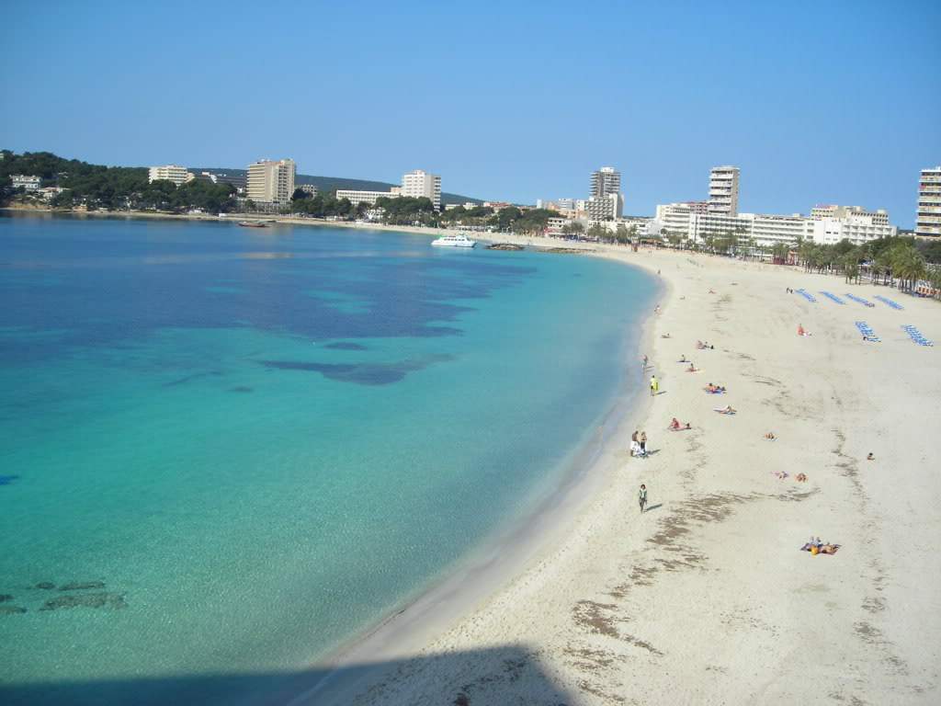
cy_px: 353
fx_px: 1033
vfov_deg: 37.7
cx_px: 470
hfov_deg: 49.0
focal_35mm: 38
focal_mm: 6.3
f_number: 6.4
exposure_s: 1/243
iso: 50
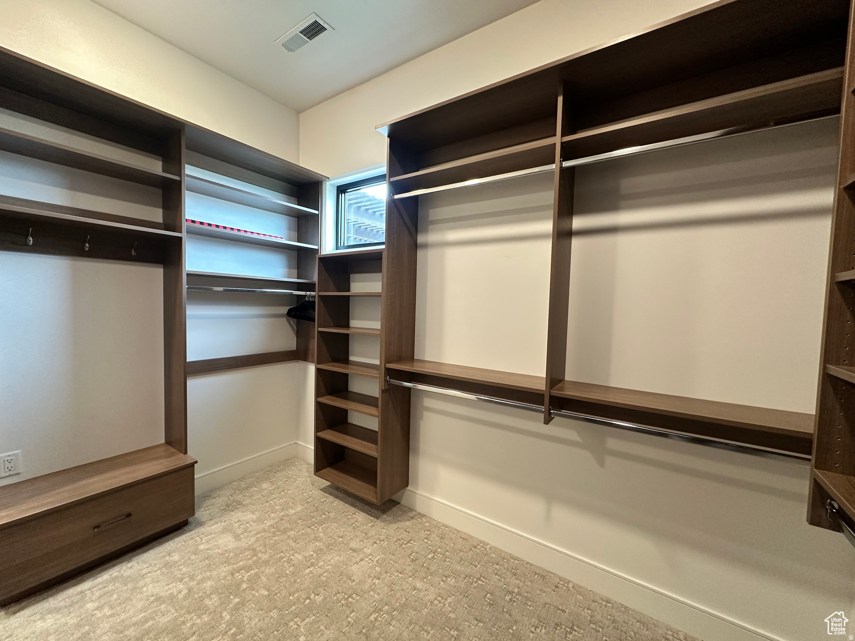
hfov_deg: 102.1
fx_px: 346
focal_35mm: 14
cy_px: 320
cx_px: 428
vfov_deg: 85.7
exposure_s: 1/60
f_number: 2.2
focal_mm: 2.22
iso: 250
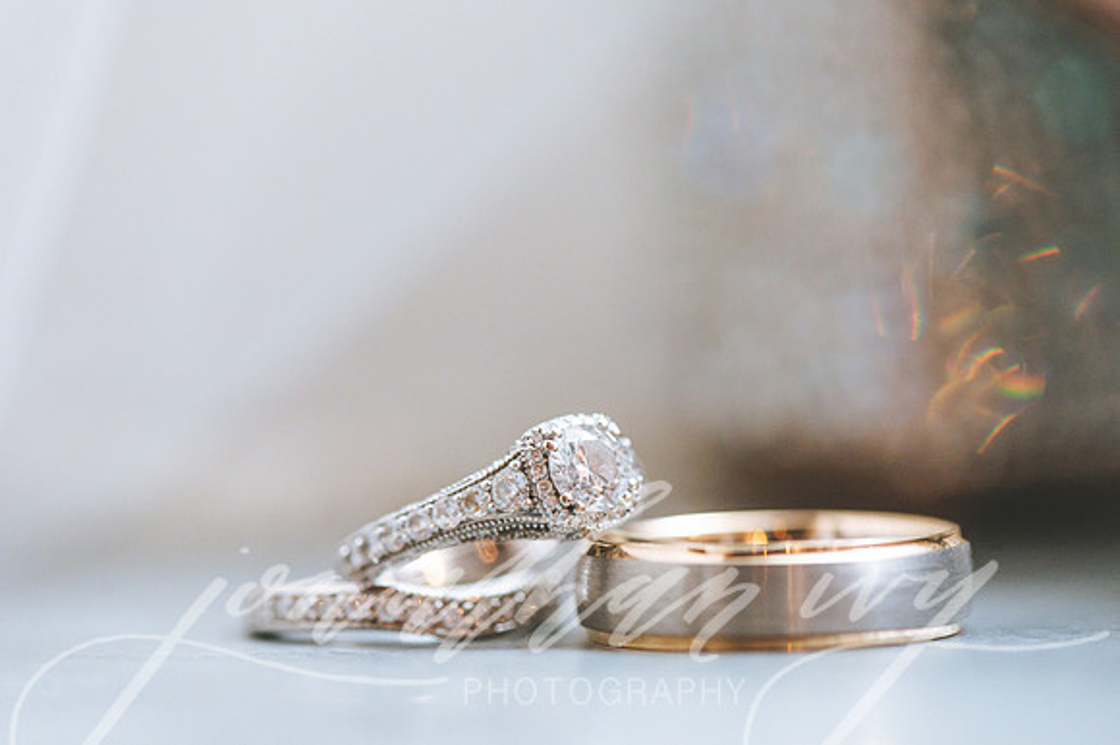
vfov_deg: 13.0
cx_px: 560
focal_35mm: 105
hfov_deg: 19.5
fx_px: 3265
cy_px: 372
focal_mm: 105
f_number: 5.6
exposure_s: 1/160
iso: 1600
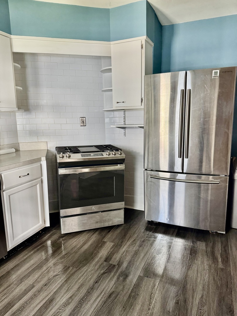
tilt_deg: -11.0
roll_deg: +1.2
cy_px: 158
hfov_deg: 56.8
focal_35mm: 24
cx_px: 118
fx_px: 219
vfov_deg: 71.6
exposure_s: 1/60
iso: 400
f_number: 1.78
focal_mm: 6.76
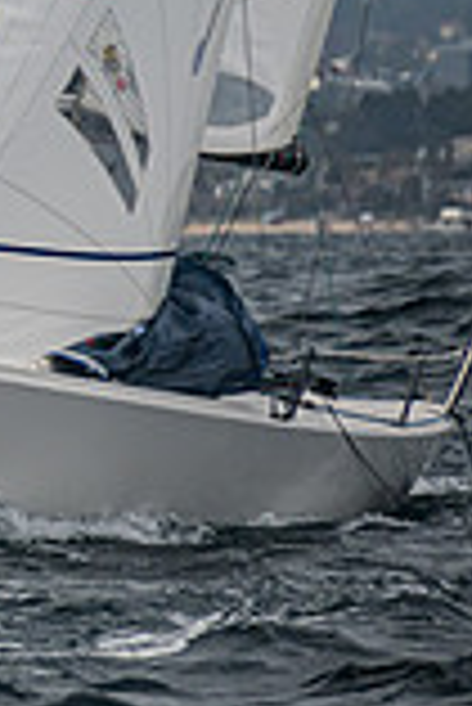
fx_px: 17934
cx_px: -1074
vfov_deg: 2.3
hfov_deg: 1.5
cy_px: -230
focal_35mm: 914
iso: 160
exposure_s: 1/1000
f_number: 6.3
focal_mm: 200
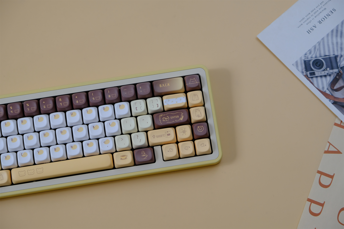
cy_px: 114
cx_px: 172
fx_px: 793
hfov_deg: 24.5
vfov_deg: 16.5
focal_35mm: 83
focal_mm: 55
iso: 400
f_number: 5.6
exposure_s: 1/50
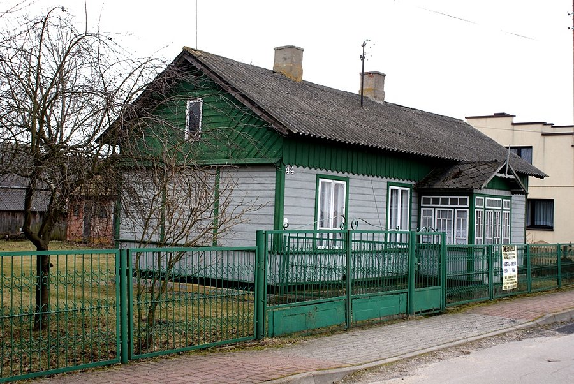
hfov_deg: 43.6
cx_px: 287
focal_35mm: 45
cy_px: 192
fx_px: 718
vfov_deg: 29.9
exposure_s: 1/100
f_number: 6.3
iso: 100
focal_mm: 30
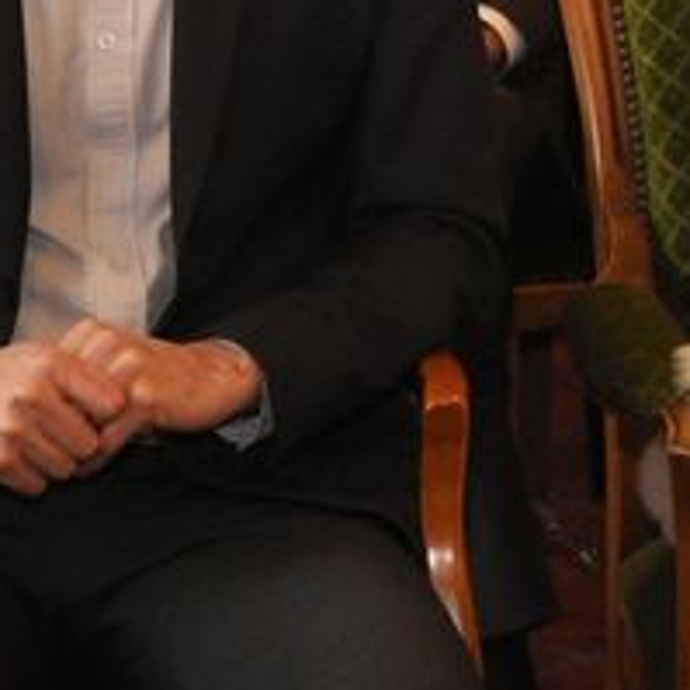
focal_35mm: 213
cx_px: 957
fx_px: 4803
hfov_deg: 8.1
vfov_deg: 8.0
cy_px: -531
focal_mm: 26
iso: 800
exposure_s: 1/60
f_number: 4
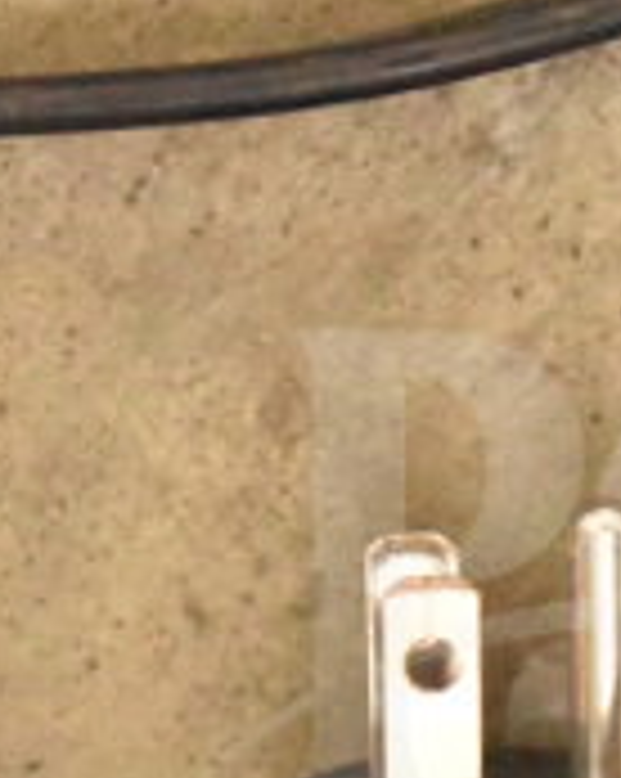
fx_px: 6298
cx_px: 698
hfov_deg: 5.6
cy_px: 686
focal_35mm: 274
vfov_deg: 7.1
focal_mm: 55
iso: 20000
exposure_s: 1/100
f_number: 5.6
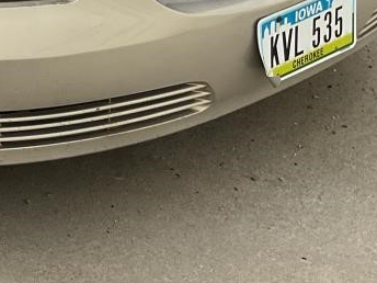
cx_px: -170
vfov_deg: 12.6
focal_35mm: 108
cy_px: -210
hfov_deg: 16.7
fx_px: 1176
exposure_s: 1/829
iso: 16
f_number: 1.8
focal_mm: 3
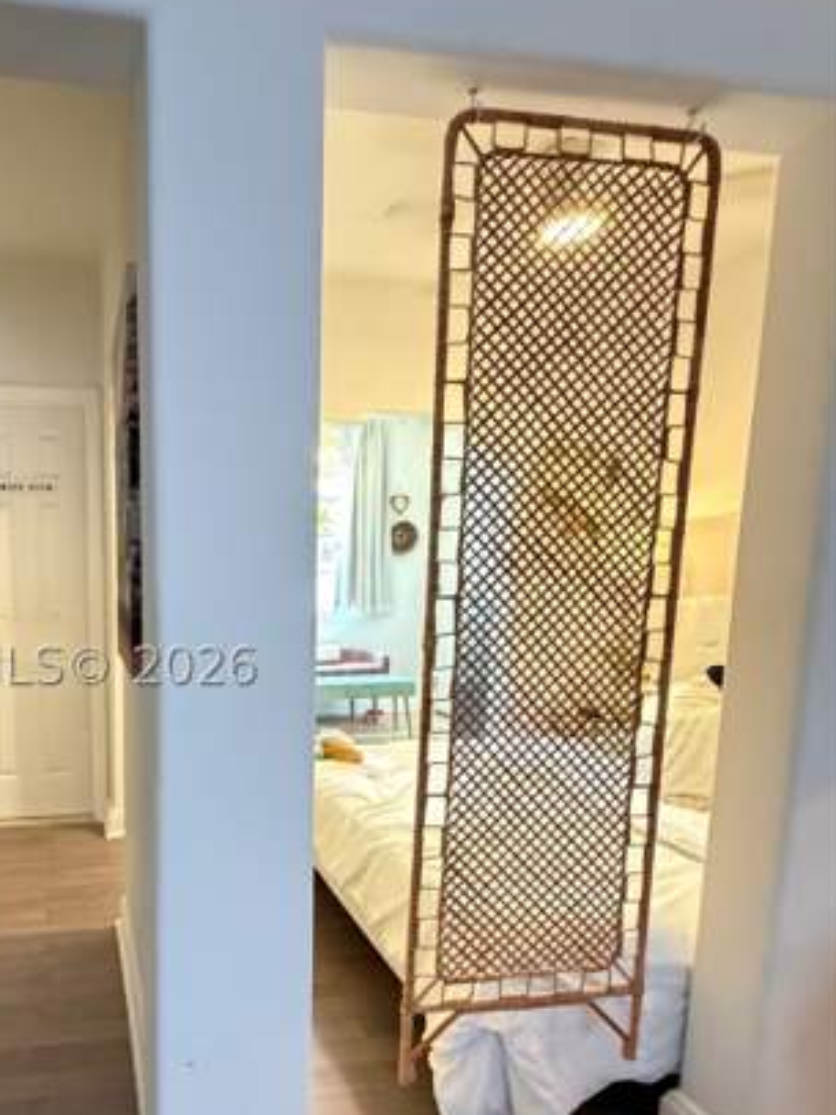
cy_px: 666
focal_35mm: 22
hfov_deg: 57.4
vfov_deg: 75.6
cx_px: 192
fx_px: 709
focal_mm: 2.22
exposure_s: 1/60
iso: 1250
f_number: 2.2
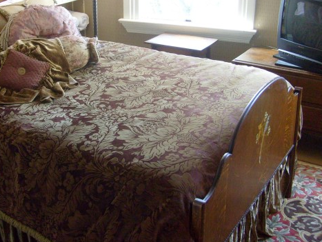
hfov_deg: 41.0
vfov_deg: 31.4
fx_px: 428
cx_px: 126
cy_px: 94
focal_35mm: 46
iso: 100
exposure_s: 1/30
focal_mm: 5.8
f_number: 2.8
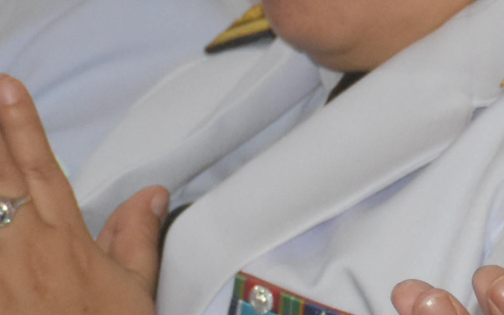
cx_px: 556
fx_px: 7019
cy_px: 163
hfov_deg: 4.1
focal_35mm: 511
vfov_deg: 2.6
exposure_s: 1/60
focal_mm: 56
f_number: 4.8
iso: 1800
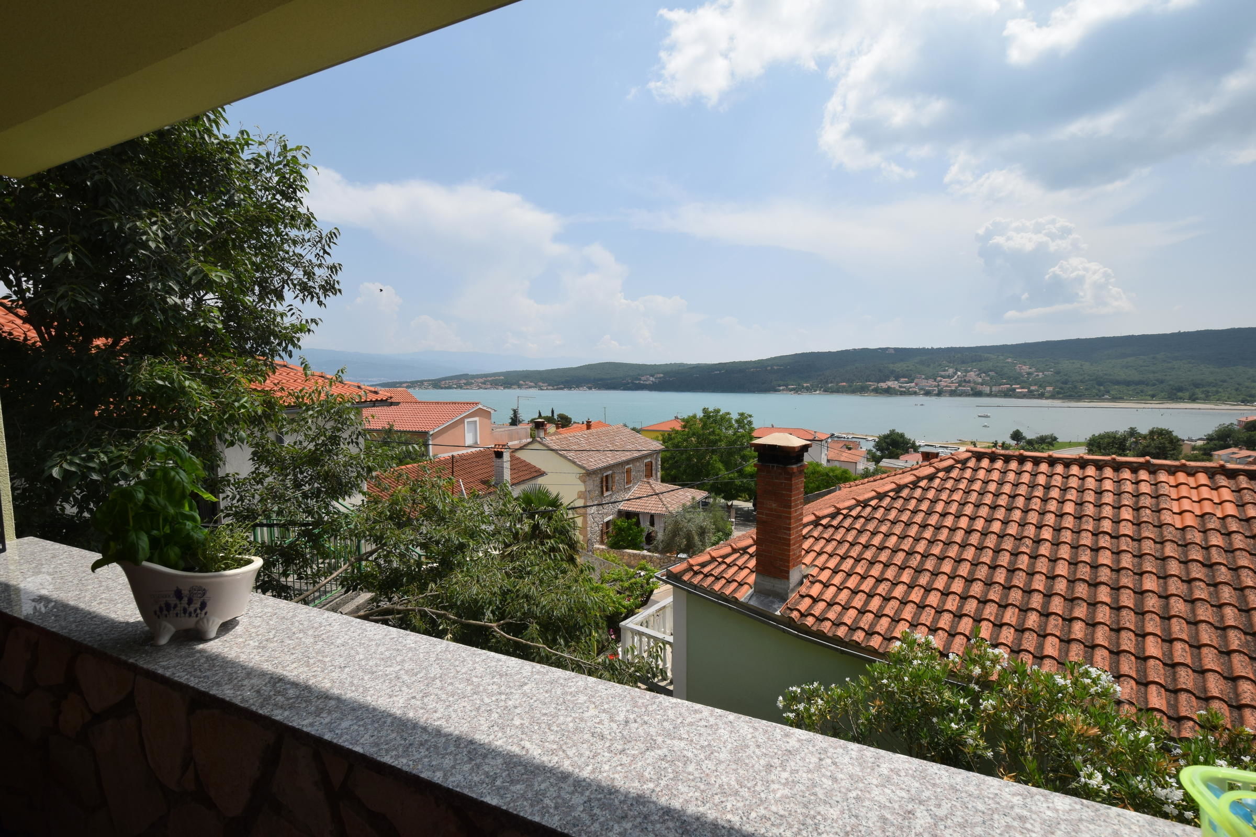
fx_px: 523
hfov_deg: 100.4
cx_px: 628
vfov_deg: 77.3
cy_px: 418
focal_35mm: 15
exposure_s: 1/400
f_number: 10
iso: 200
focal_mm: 10
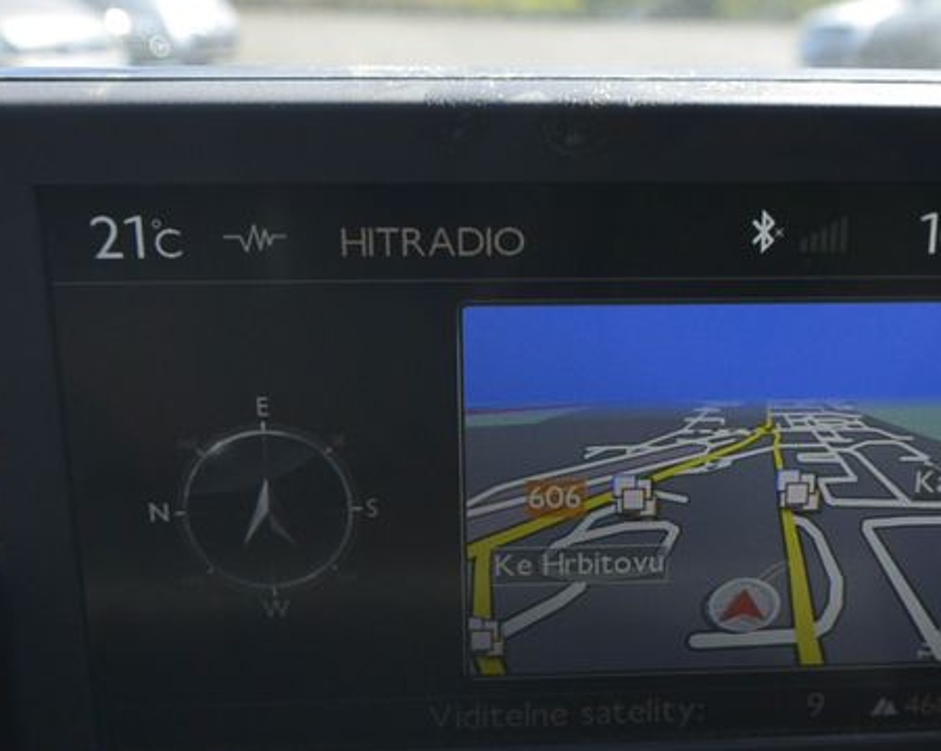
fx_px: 1781
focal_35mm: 64
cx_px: 641
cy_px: 621
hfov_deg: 29.4
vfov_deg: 23.4
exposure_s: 1/400
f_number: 4.5
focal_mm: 11.4
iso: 160
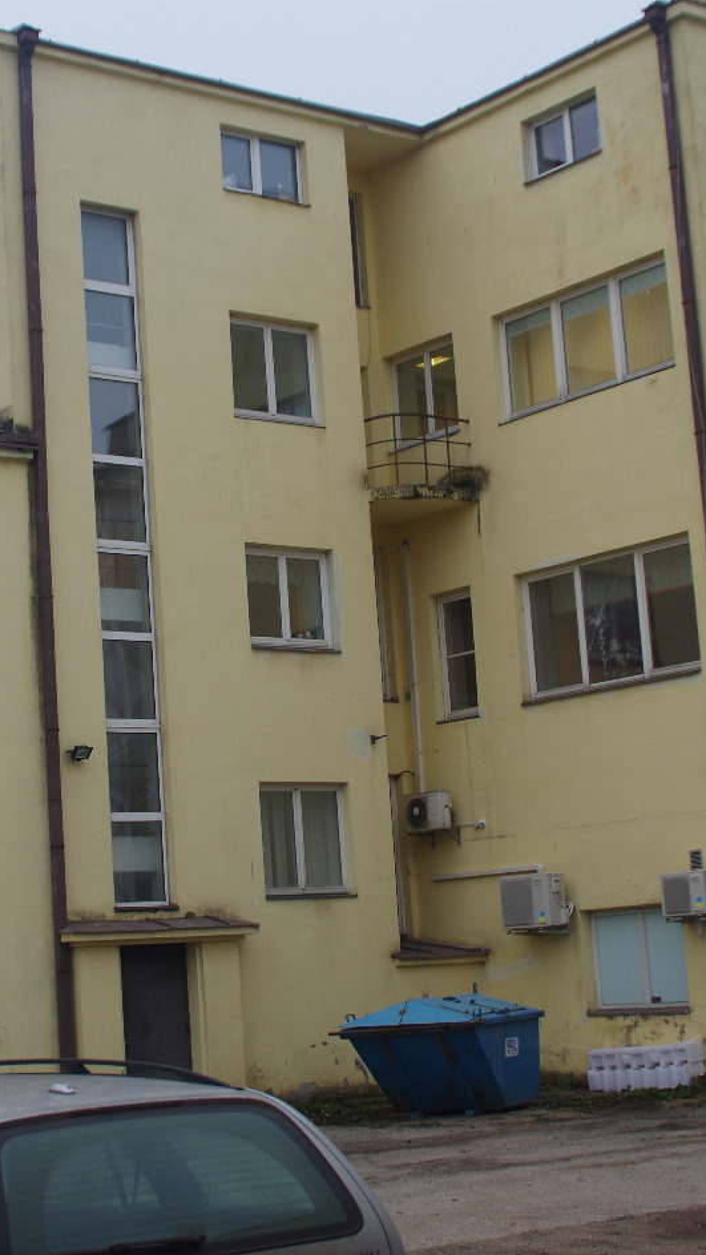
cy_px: 560
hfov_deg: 18.5
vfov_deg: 32.3
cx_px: 271
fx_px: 2163
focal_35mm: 65
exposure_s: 1/50
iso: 250
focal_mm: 24
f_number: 5.6
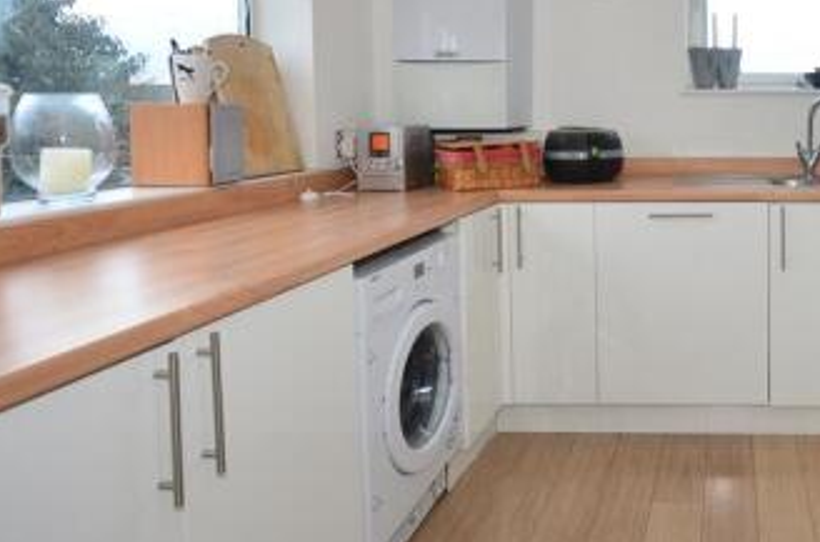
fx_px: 682
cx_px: 692
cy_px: 135
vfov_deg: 42.1
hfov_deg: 56.0
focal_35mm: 30
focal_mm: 10
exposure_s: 1/25
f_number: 6.3
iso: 640
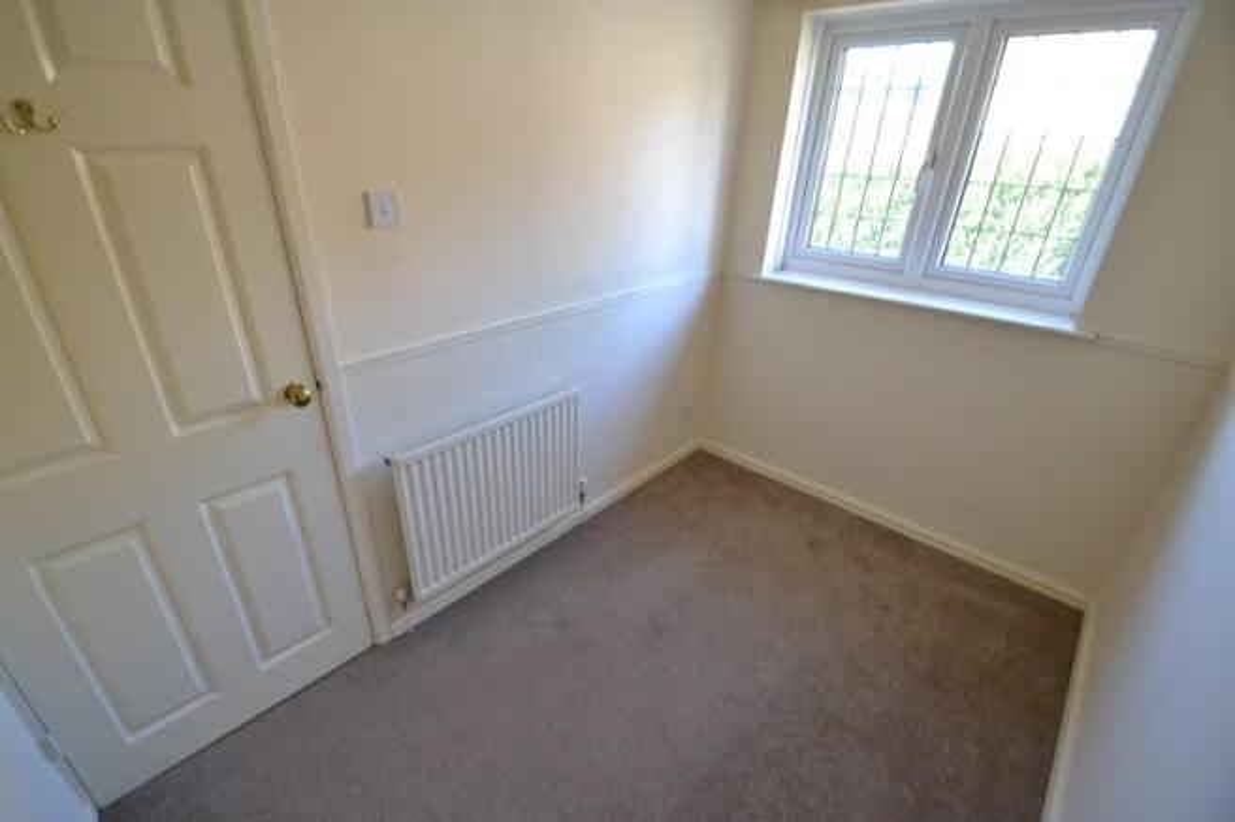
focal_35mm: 15
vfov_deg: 77.3
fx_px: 514
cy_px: 411
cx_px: 618
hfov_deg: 100.4
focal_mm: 10
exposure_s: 1/60
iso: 720
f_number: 3.5
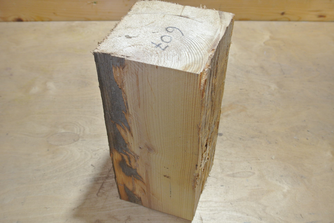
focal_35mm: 36
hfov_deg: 53.1
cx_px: 167
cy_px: 112
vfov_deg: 37.0
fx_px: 334
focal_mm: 13.6
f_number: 4
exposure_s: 1/60
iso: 220
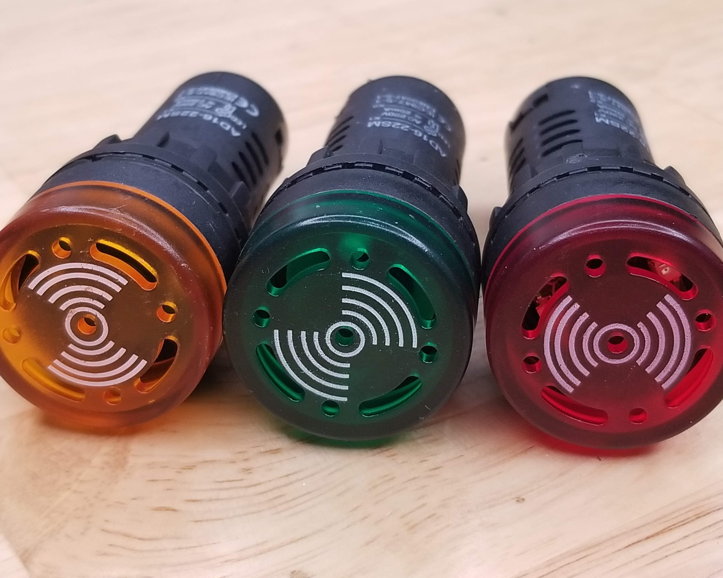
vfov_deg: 51.5
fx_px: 599
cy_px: 284
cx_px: 357
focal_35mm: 28
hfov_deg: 62.2
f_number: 1.7
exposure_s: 1/38
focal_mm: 4.25
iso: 160
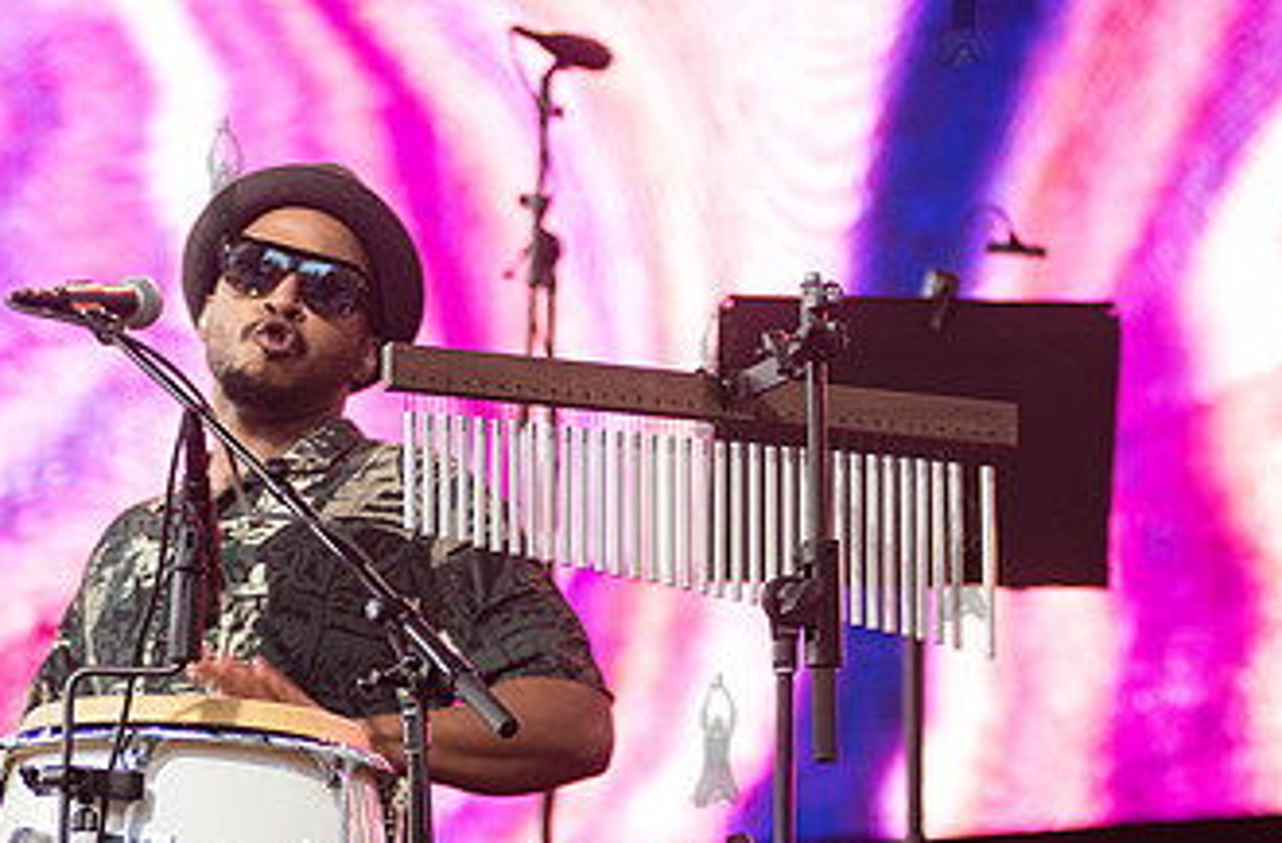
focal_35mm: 193
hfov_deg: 10.7
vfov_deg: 7.0
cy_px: 587
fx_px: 6844
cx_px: 258
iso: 640
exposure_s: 1/320
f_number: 3.2
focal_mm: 92
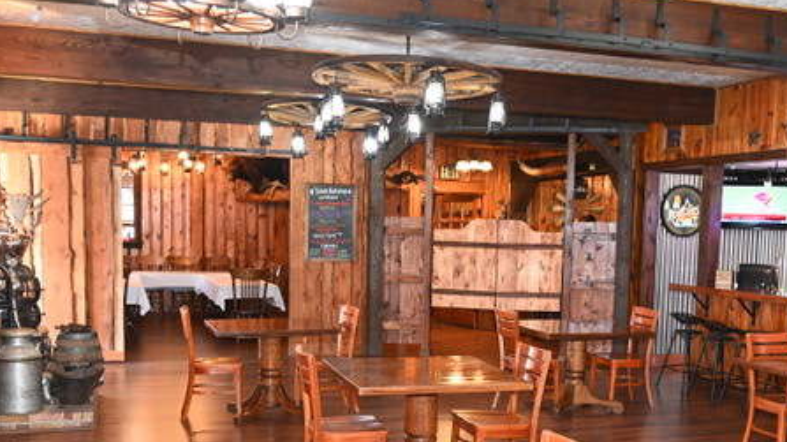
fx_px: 939
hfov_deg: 45.4
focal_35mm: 45
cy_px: 324
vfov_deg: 26.2
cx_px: 444
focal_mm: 30
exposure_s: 1/60
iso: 3200
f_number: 4
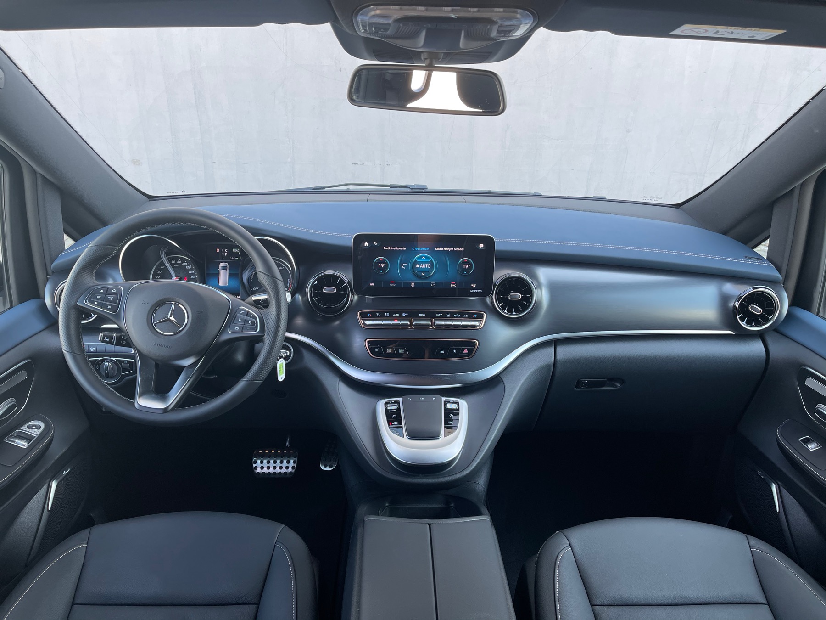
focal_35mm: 26
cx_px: 413
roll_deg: -1.7
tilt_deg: -23.8
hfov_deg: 67.3
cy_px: 310
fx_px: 620
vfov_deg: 53.1
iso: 32
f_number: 1.6
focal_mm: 5.1
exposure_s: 1/163
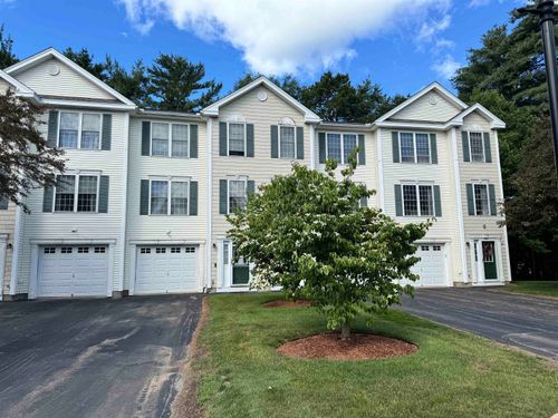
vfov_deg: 56.8
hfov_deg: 71.6
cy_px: 209
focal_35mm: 24
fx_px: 387
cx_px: 279
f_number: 1.78
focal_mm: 6.76
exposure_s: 1/2506
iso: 80
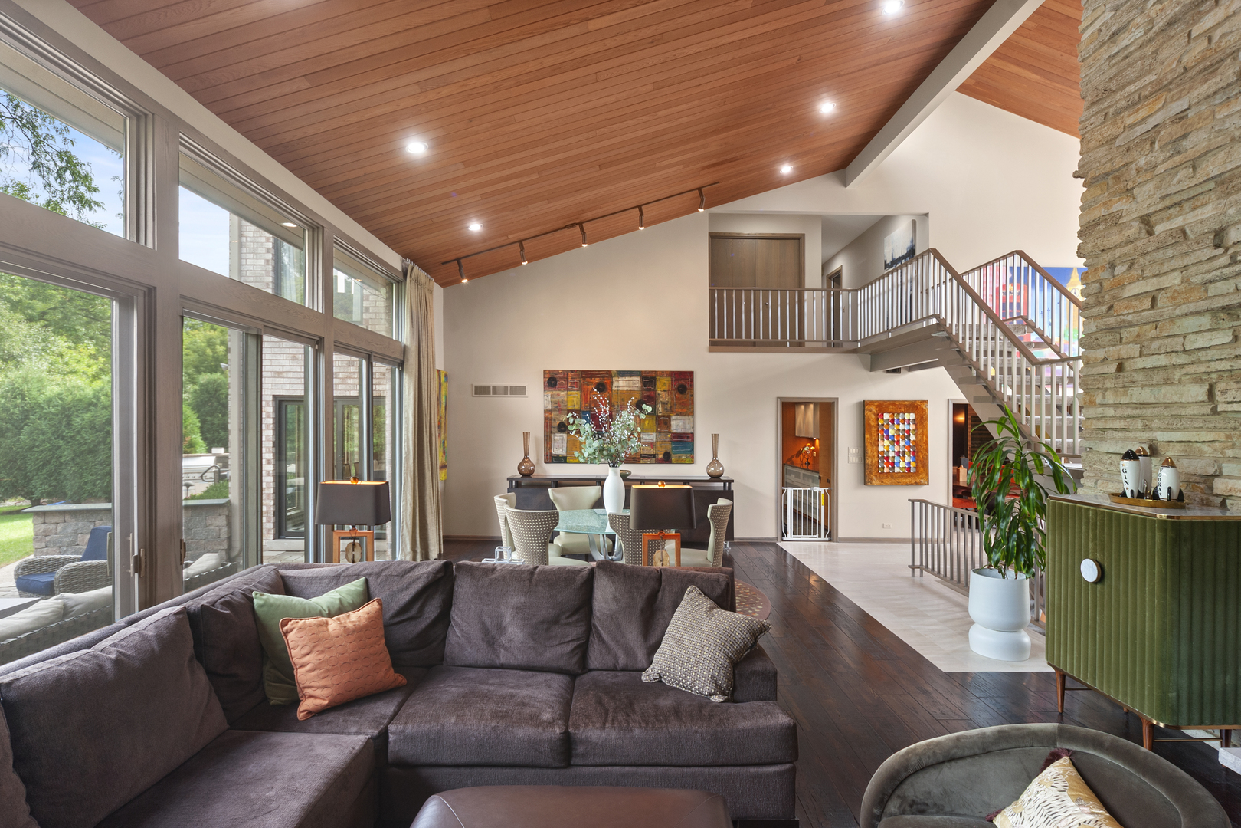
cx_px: 620
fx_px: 620
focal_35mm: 18
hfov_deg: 90.0
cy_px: 414
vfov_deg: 67.4
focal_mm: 18
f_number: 8
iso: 400
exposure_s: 1/10
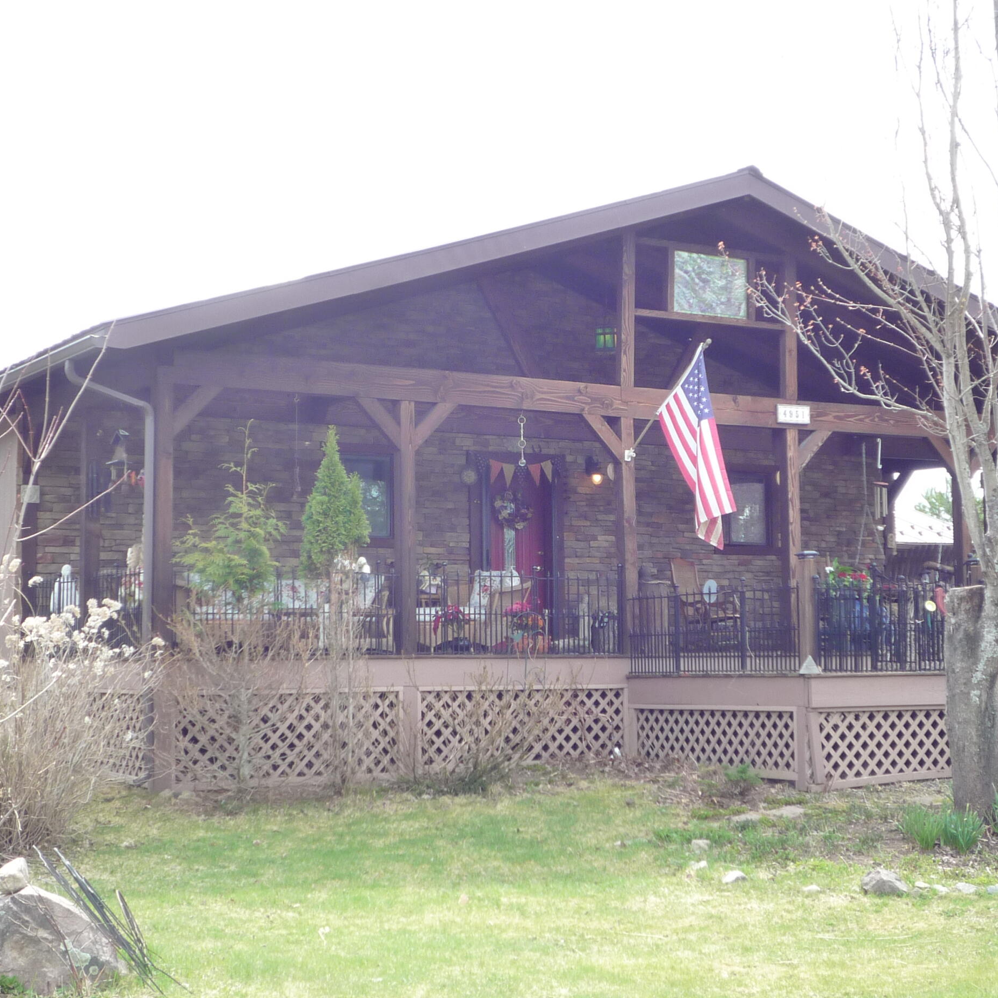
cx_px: 541
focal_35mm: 56
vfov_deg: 30.6
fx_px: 1827
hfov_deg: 30.5
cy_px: 478
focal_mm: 6.8
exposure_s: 1/125
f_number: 4
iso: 160
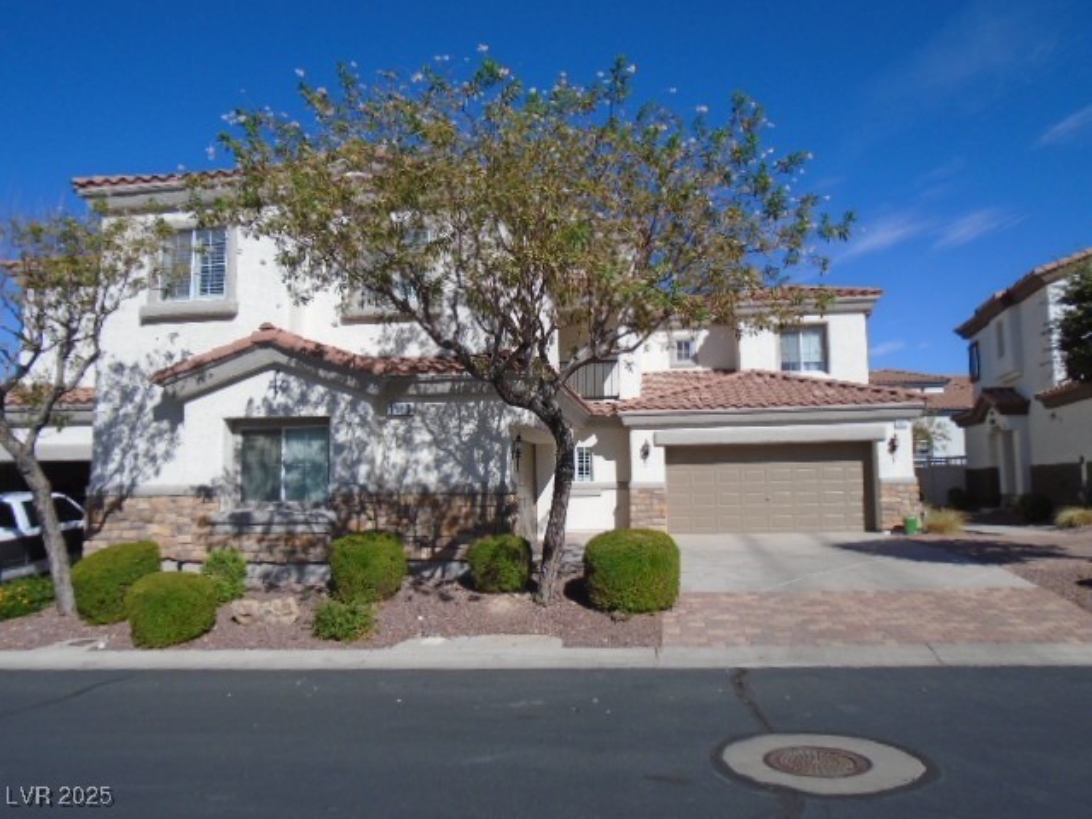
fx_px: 820
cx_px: 546
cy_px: 410
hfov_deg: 67.3
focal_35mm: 26
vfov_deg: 53.1
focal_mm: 4.6
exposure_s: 1/320
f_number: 8
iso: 100
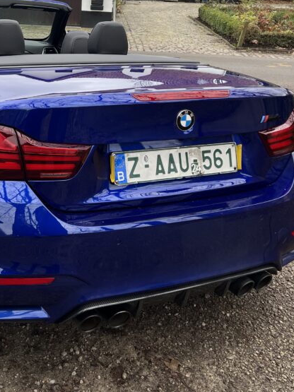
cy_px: 89
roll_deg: -3.1
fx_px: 544
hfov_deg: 29.8
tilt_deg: -12.7
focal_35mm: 48
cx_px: 77
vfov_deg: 38.4
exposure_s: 1/121
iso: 50
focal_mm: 5.7
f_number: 1.5
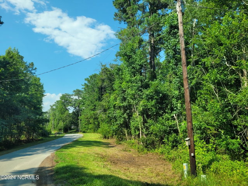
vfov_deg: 53.1
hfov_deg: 67.3
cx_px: 124
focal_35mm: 26
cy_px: 93
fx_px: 186
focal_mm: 5.4
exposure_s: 1/1325
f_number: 1.8
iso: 40
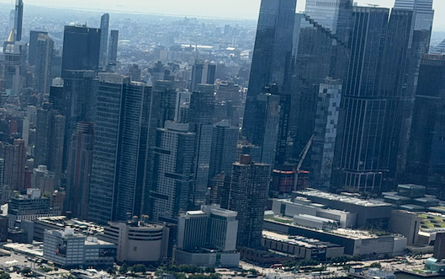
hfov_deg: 16.7
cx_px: 48
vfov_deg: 10.5
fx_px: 1492
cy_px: 342
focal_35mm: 123
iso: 80
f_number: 1.78
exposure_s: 1/4587
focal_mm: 6.76
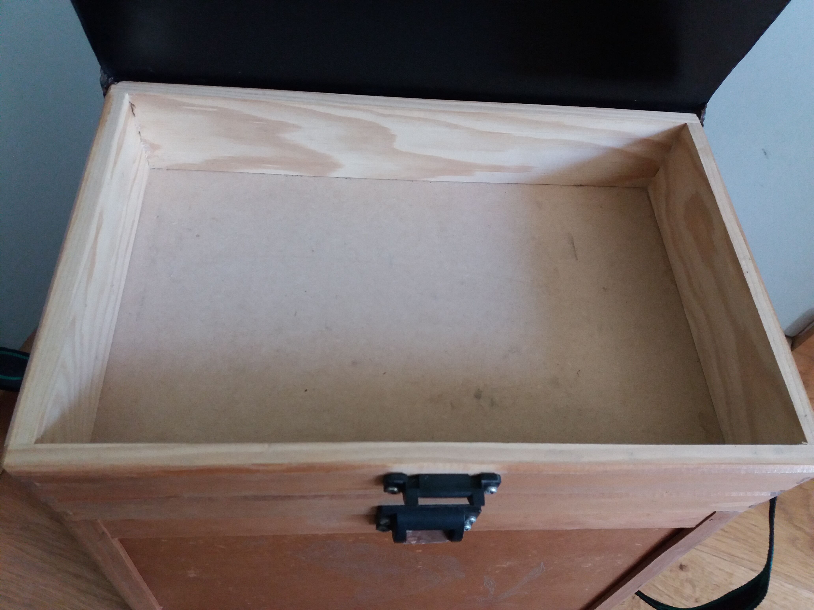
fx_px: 658
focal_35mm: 28
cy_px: 305
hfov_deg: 63.4
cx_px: 407
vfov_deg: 49.7
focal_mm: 3.7
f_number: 1.9
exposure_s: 1/25
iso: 200
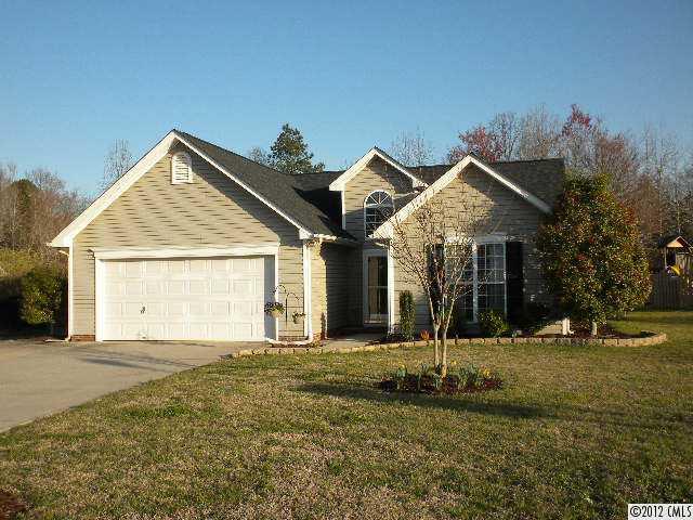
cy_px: 260
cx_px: 346
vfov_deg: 38.7
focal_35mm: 37
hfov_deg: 50.1
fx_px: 741
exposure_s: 1/110
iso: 90
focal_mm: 6.6
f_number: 10
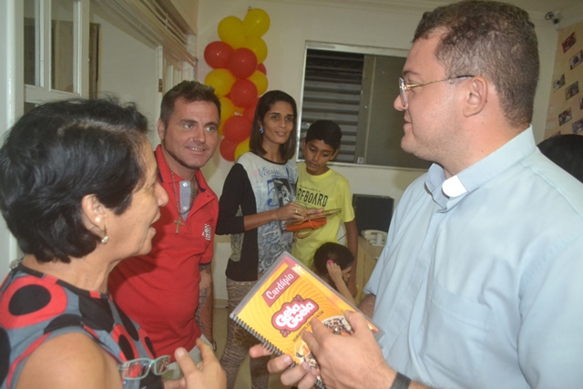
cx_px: 292
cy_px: 194
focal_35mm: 27
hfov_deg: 67.4
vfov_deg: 48.0
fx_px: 437
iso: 2200
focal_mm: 18
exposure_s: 1/60
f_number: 3.5
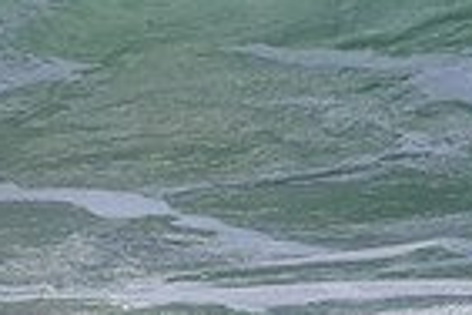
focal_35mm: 2469
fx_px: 32369
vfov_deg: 0.6
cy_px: -221
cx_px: -331
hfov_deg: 0.8
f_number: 5.6
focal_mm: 400
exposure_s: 1/2500
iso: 180
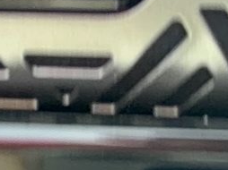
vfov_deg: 6.1
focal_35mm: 242
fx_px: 1592
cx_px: -224
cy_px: -85
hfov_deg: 7.8
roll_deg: +2.2
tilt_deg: -11.1
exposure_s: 1/51
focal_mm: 2.22
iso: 25
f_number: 2.2
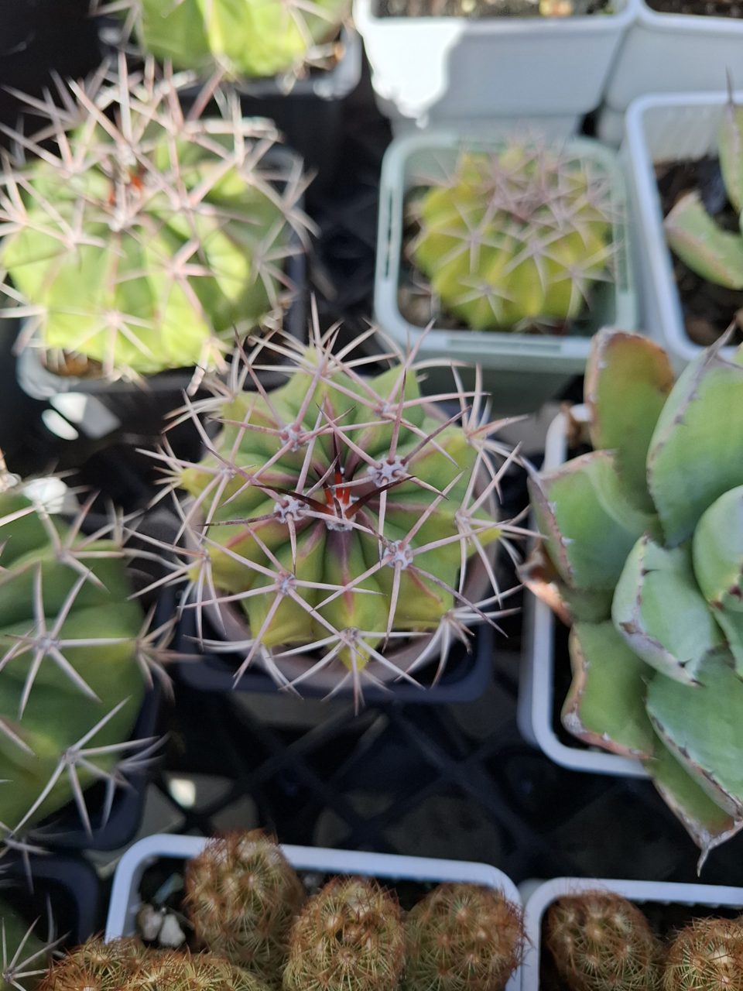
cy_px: 496
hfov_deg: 58.9
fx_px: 658
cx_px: 372
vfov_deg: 73.9
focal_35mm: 23
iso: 50
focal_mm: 5.54
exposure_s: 1/251
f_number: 1.8
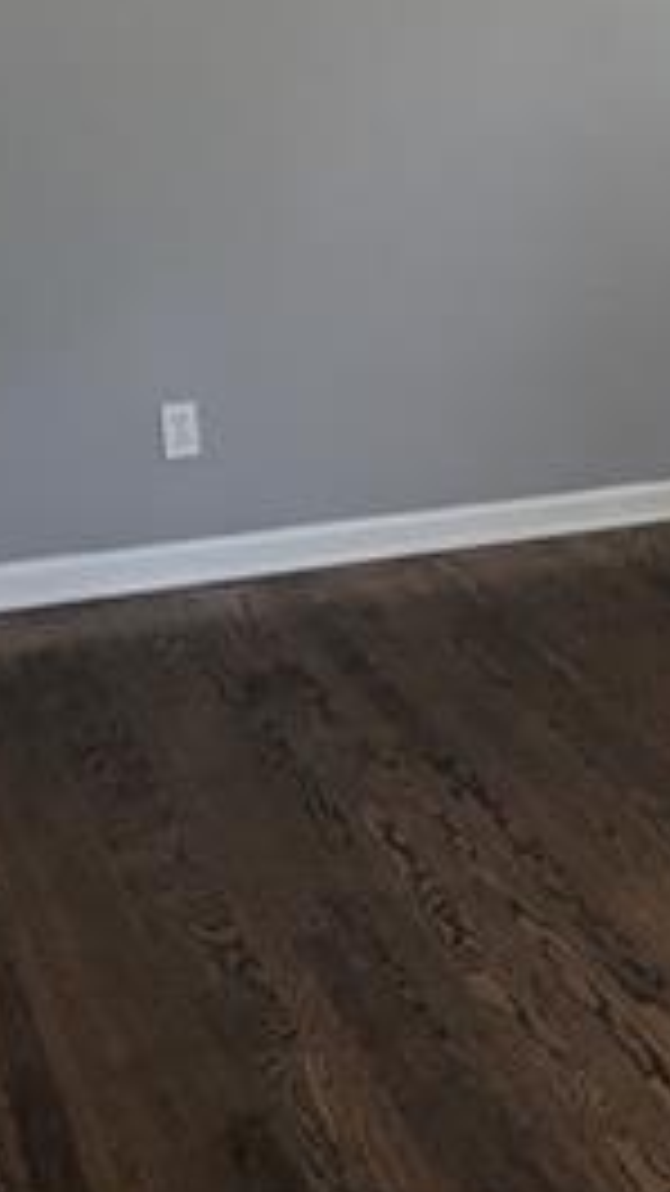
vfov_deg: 26.4
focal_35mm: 79
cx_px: 1018
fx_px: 2496
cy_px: 243
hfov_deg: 14.3
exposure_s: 1/120
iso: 56
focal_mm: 5.43
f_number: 1.89
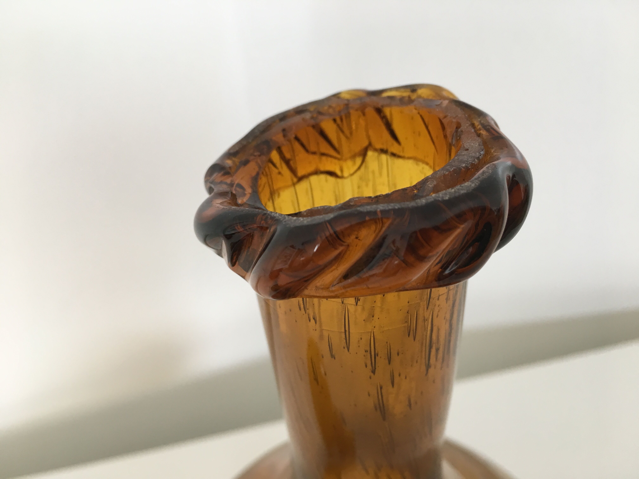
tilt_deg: -35.3
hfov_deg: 61.7
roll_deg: +4.5
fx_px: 535
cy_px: 240
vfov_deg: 48.2
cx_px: 320
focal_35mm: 29
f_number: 2.2
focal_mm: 4.15
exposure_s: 1/33
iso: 100
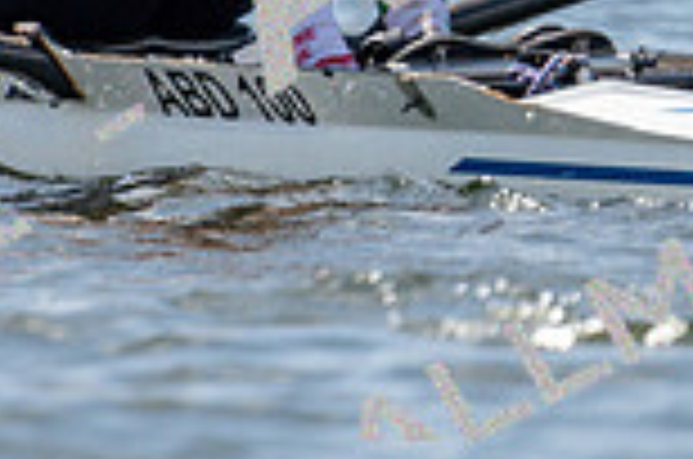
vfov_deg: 0.6
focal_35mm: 2267
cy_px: -331
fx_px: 43549
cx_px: -144
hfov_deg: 0.9
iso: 400
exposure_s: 1/2000
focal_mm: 600
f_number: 6.3
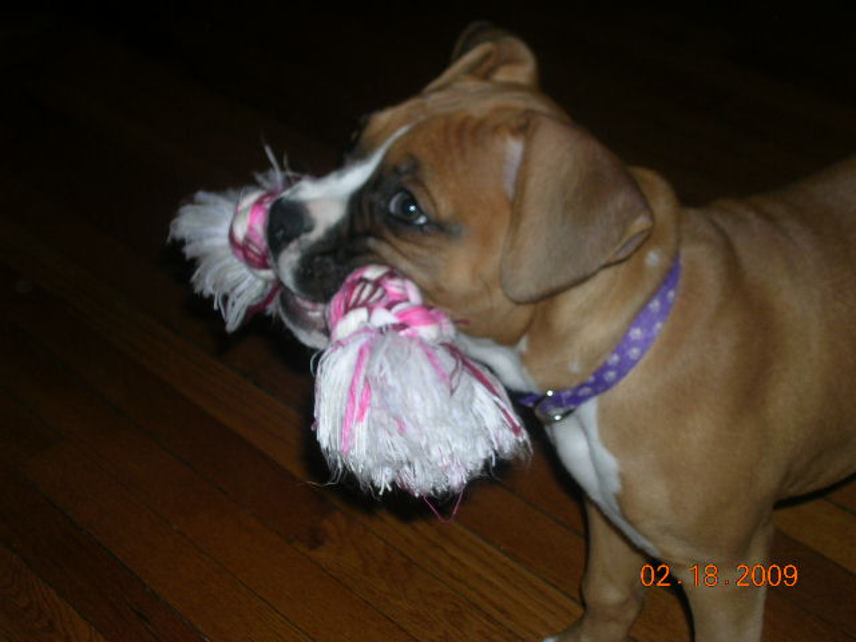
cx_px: 428
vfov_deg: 24.4
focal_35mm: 60
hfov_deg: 32.2
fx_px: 1484
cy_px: 321
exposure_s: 1/60.1
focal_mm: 9.1
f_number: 3.4
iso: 50
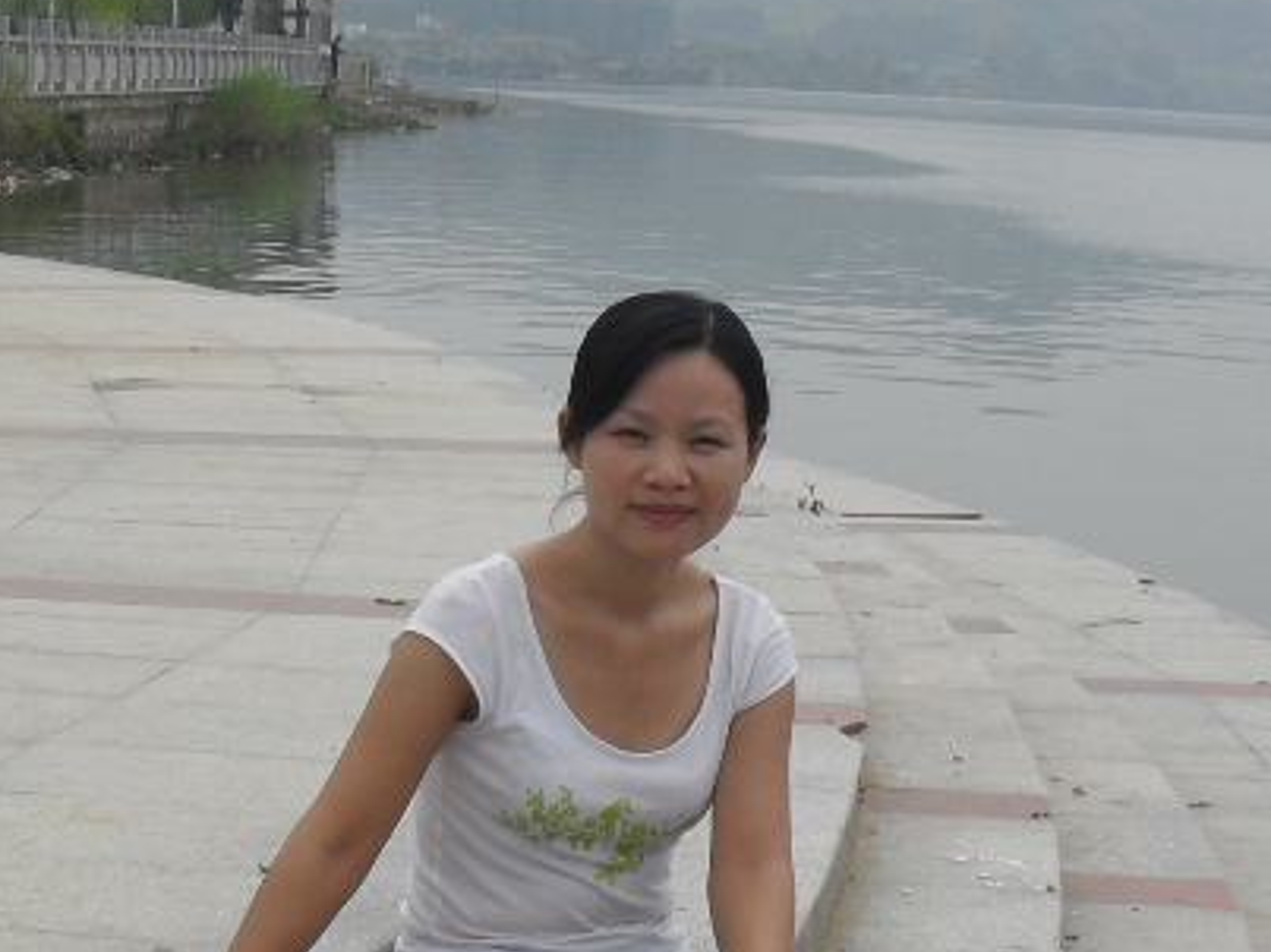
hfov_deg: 22.0
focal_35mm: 89
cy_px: 709
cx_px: 744
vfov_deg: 16.5
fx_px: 3267
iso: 100
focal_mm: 6.3
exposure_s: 1/250
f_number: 8.4
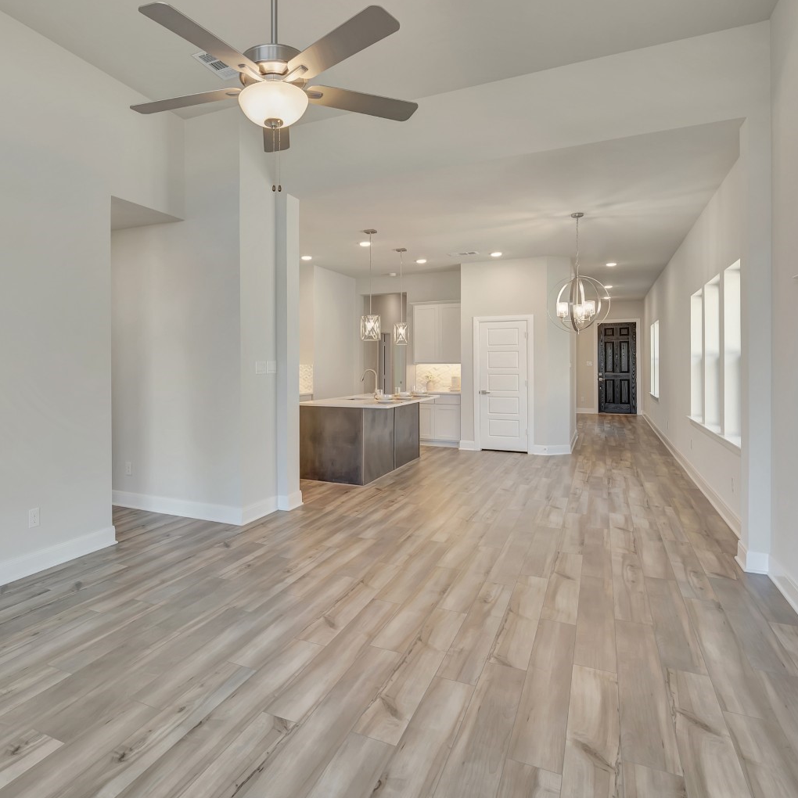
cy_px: 372
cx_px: 303
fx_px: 548
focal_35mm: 21
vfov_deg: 72.1
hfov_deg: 71.1
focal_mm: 14
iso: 100
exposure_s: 1/1.67
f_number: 9
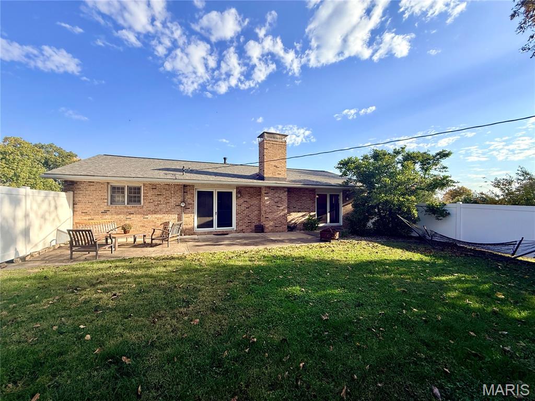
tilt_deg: +2.3
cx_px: 268
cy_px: 200
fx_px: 216
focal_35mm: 14
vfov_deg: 85.7
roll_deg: +0.5
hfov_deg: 102.1
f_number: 2.2
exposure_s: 1/1001
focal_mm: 2.22
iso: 50
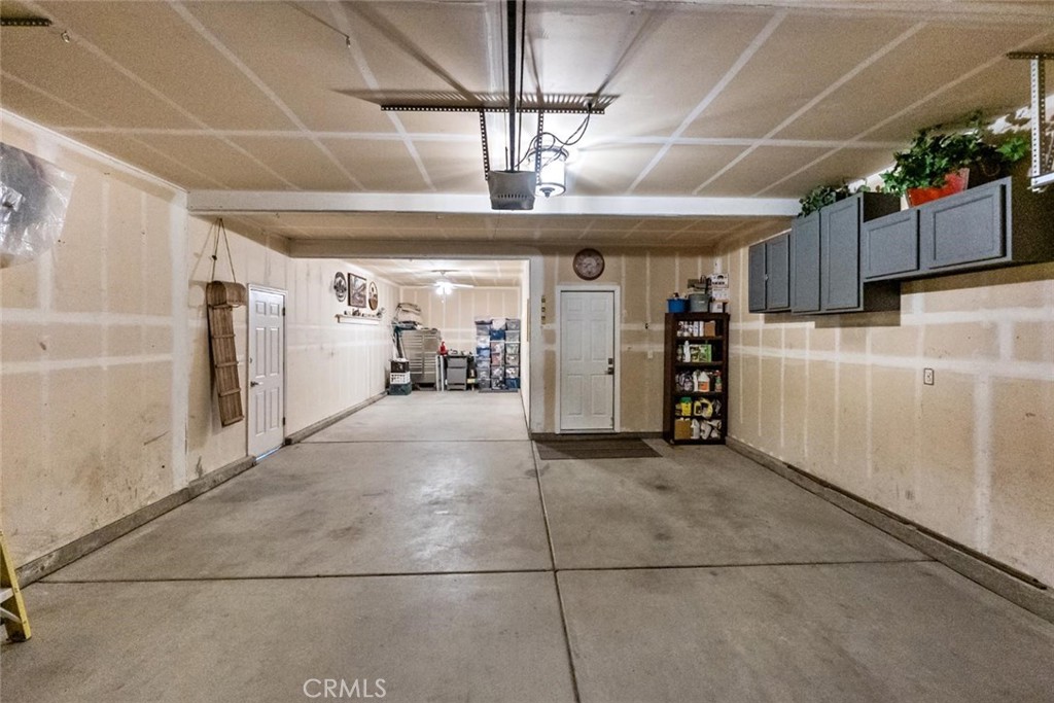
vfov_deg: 81.2
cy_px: 352
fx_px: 410
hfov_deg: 104.2
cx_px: 527
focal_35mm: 14
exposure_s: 1/160
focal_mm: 14
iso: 8000
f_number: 2.8
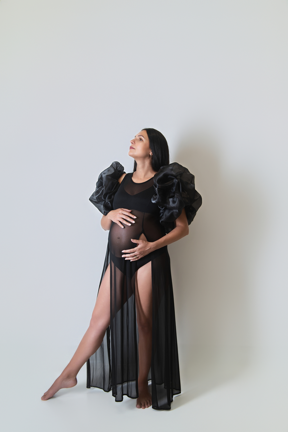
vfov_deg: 58.8
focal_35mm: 32
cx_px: 144
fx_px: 385
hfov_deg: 41.1
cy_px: 216
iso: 160
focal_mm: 32
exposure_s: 1/200
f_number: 3.5
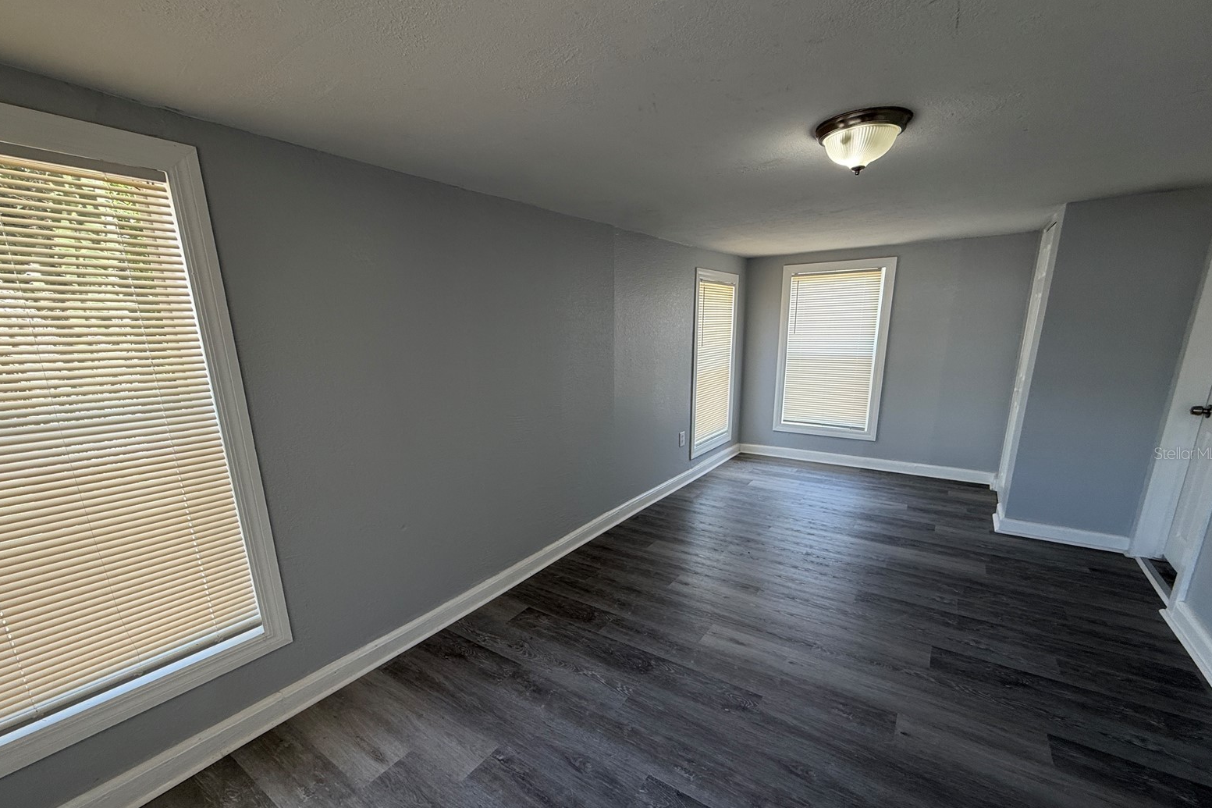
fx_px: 505
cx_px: 603
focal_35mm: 15
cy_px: 453
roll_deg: +2.5
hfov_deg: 100.4
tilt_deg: -14.8
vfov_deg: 77.0
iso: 100
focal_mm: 2.22
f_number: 2.2
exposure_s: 1/121
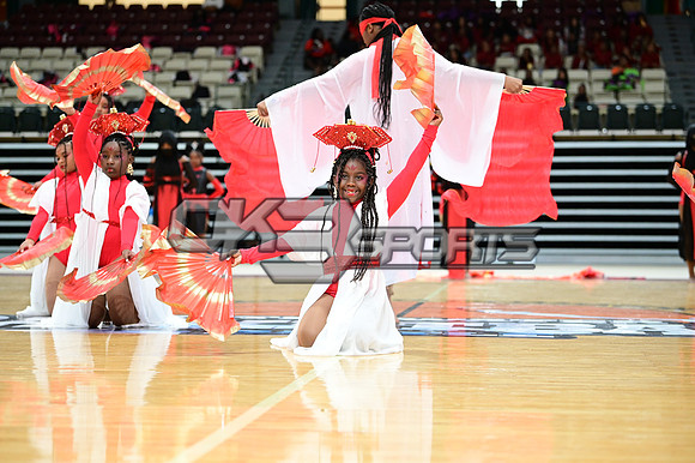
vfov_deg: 16.1
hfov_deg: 23.9
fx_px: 1640
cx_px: 348
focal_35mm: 85
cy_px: 232
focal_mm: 85
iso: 6400
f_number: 3.2
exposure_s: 1/1000
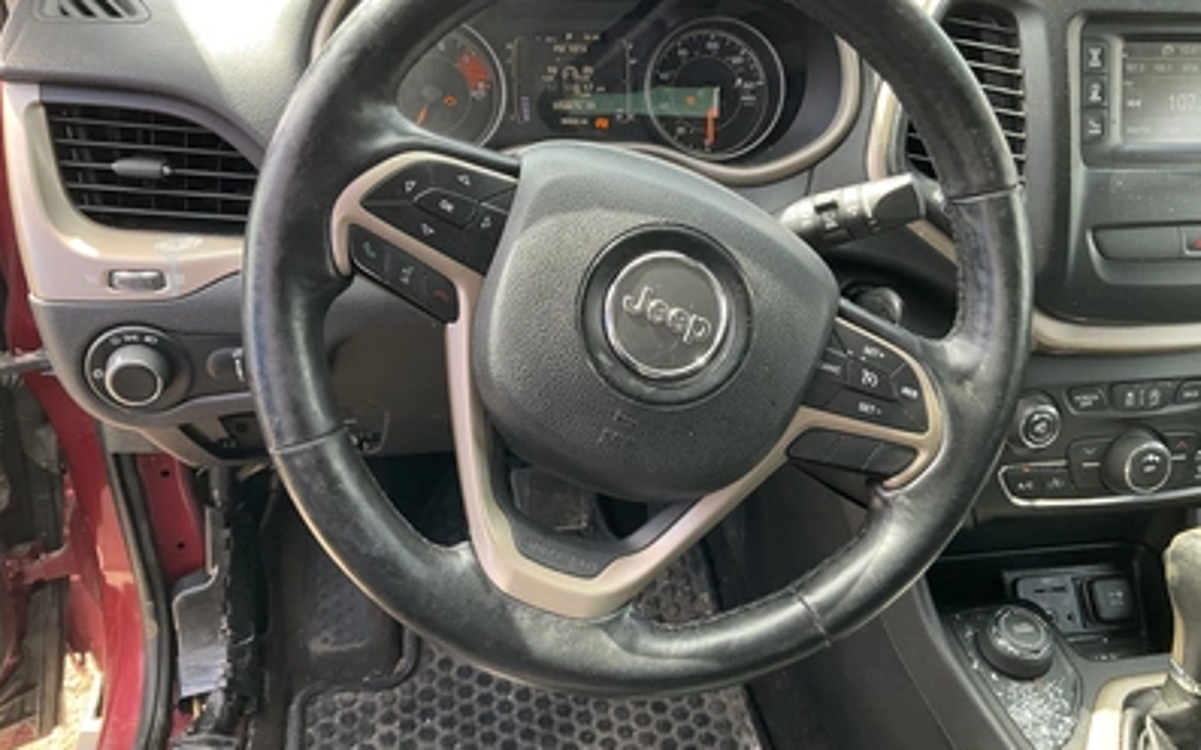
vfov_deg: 40.5
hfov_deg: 61.2
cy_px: 333
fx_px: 1015
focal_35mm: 31
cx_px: 602
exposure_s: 1/122
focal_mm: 3
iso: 50
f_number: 1.8
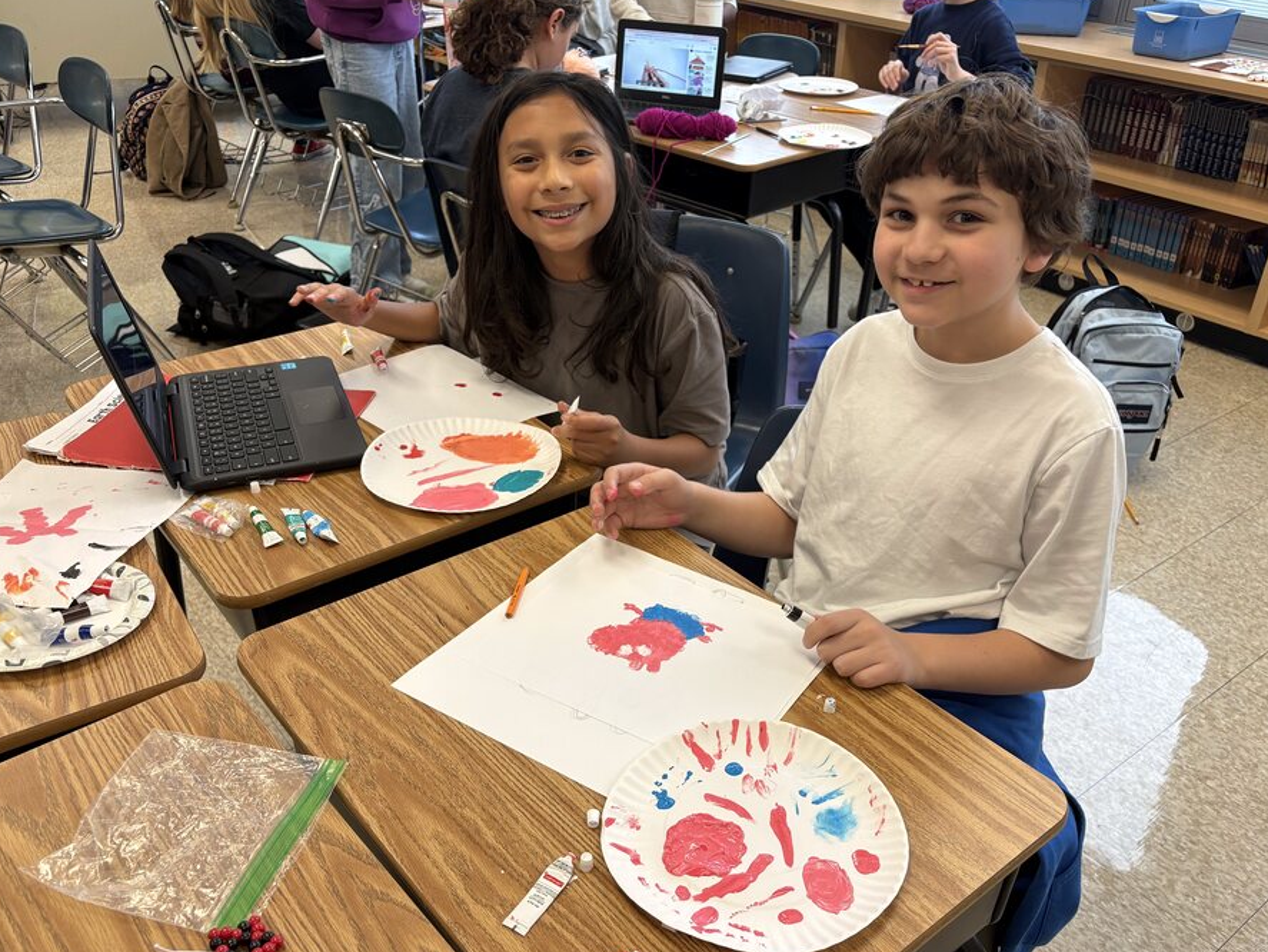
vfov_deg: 46.8
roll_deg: -1.2
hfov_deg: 59.9
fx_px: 1099
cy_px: 507
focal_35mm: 30
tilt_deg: -31.9
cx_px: 686
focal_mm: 5.96
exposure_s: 1/120
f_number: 1.6
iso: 100
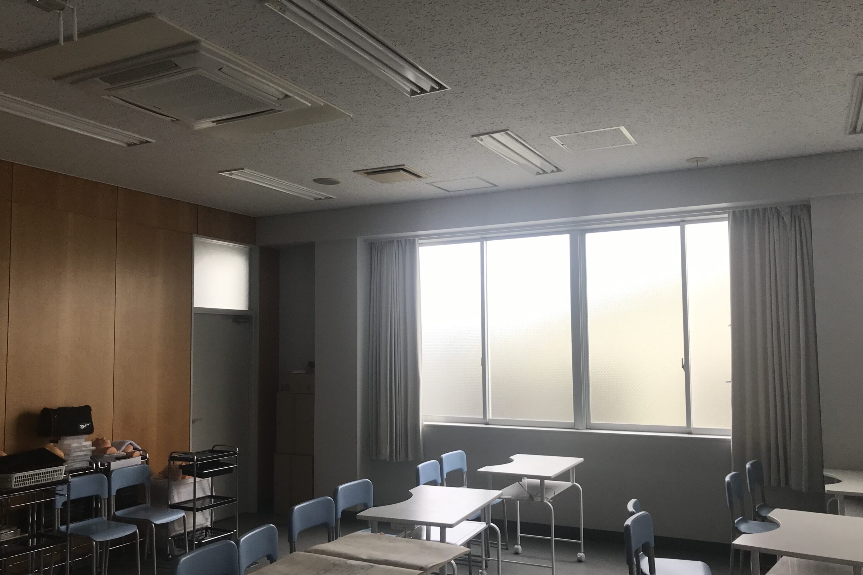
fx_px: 743
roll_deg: +1.3
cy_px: 302
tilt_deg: +3.6
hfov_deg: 60.3
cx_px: 418
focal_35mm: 31
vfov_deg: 42.3
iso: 25
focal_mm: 3.99
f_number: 1.8
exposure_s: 1/120
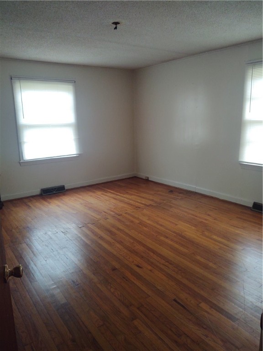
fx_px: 274
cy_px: 176
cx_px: 132
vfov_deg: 65.3
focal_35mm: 27
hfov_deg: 51.4
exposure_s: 1/60
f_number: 1.7
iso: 197
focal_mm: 4.75
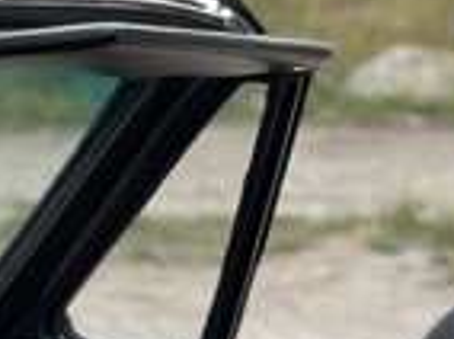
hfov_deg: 12.3
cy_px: 870
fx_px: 1846
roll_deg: +3.0
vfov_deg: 9.2
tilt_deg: -28.2
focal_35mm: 141
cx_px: -473
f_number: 1.6
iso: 50
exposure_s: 1/354
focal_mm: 4.2
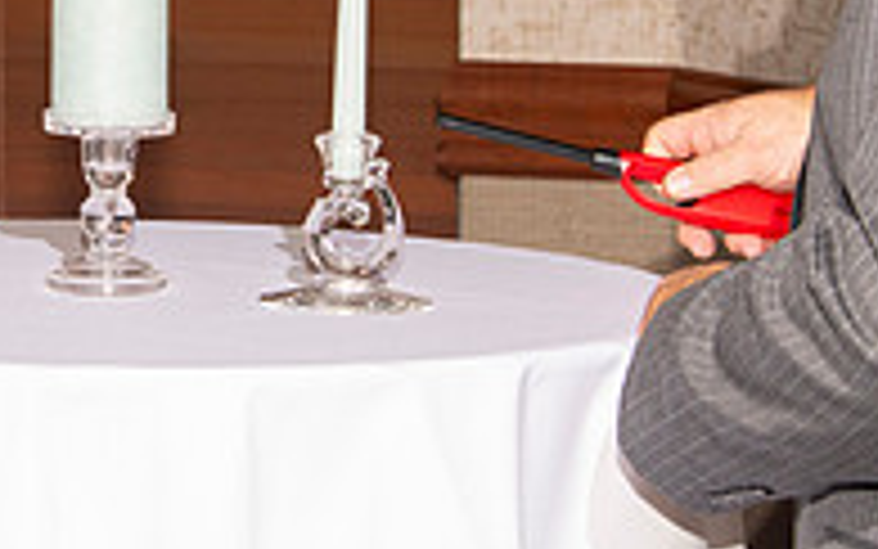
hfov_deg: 8.8
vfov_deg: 5.6
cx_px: 54
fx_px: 5649
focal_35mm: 236
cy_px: -2
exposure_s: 1/160
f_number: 9
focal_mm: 78
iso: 1000
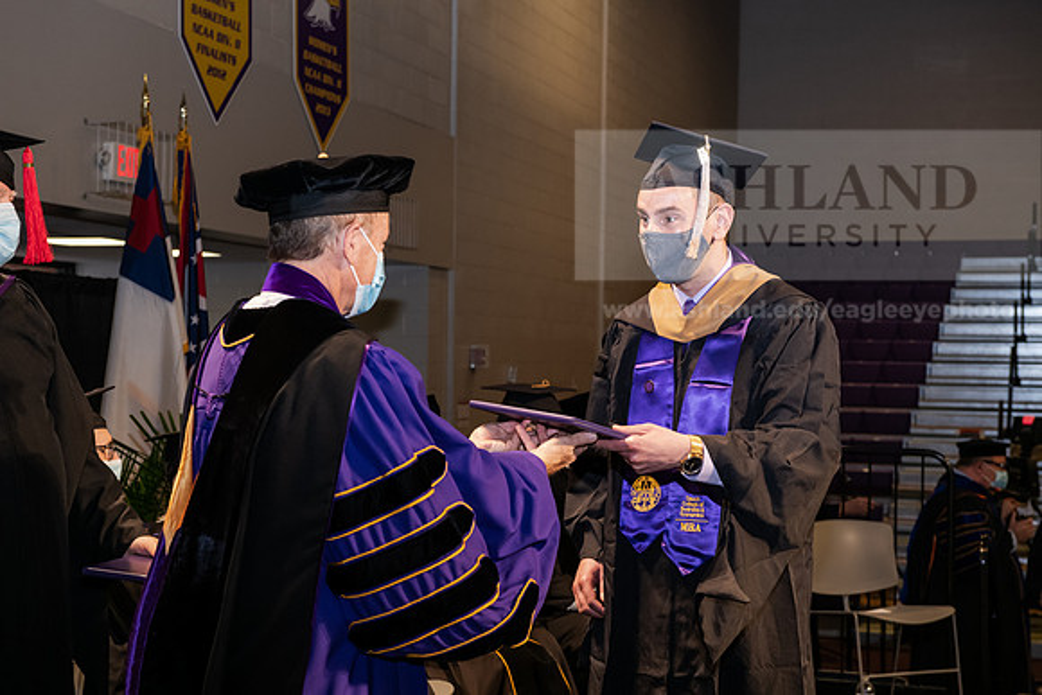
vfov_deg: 21.9
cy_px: 348
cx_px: 521
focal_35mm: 62
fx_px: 1795
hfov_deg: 32.4
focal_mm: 62
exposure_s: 1/200
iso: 1600
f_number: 6.3
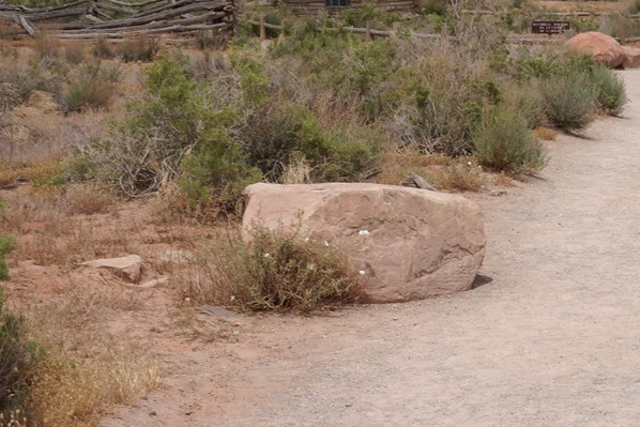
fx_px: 2258
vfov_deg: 10.7
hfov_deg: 15.4
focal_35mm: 127
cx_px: 812
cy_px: 14
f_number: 20
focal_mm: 38
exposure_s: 1/100
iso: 100
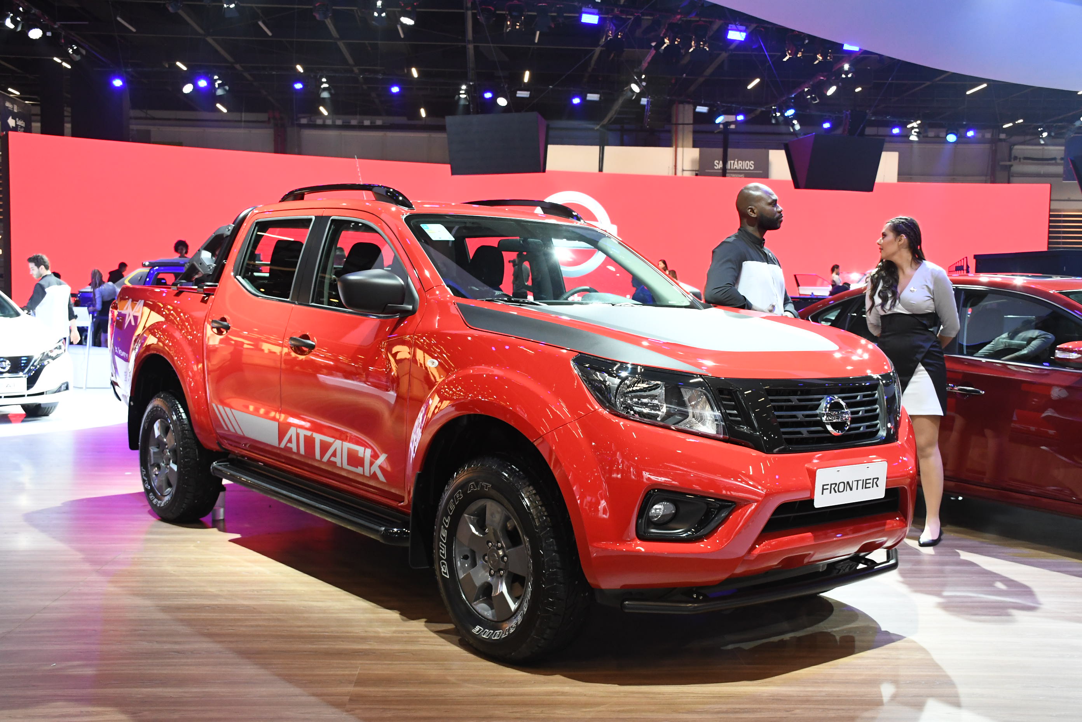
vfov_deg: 36.9
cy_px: 361
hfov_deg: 53.1
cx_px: 541
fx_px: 1082
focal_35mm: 36
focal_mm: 24
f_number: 5.6
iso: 2000
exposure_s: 1/60
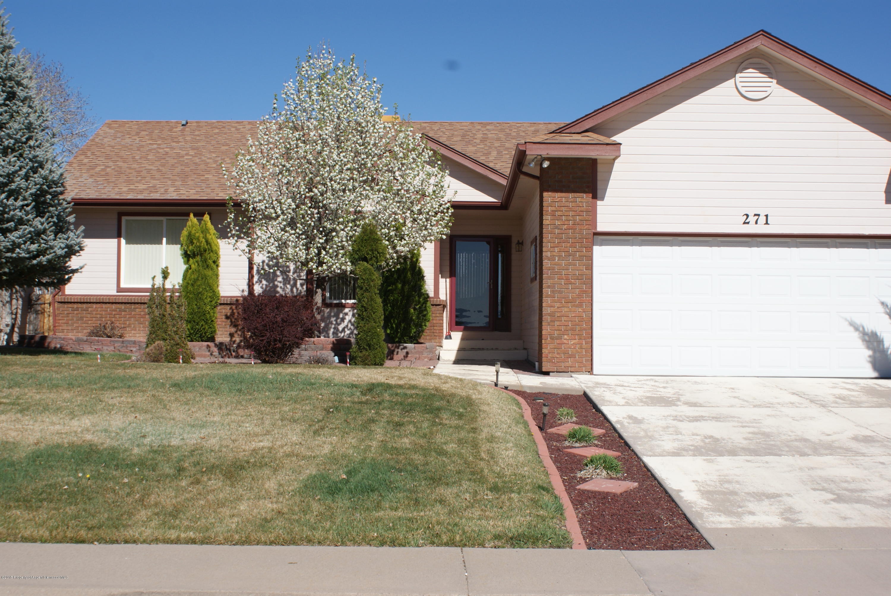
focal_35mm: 45
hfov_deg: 43.6
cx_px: 446
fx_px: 1115
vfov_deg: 29.9
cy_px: 298
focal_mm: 30
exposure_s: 1/250
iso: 100
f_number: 11
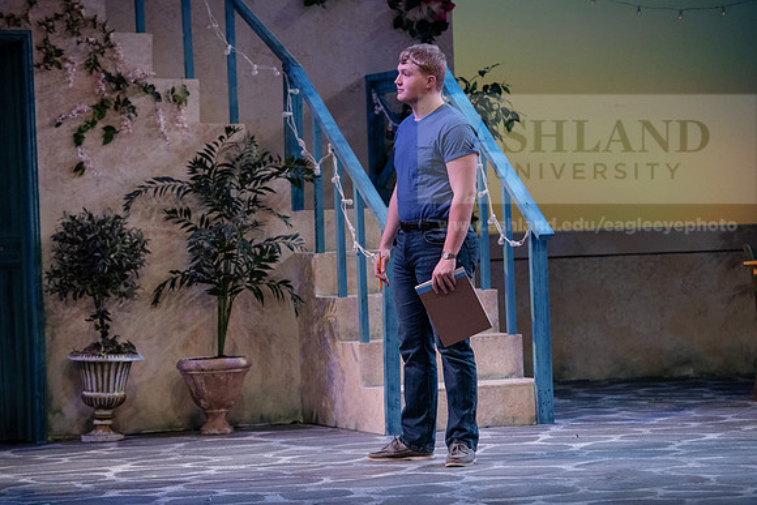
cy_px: 252
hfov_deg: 14.7
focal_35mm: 140
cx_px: 378
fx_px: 2944
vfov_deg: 9.8
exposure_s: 1/400
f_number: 3.5
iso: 2500
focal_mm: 140
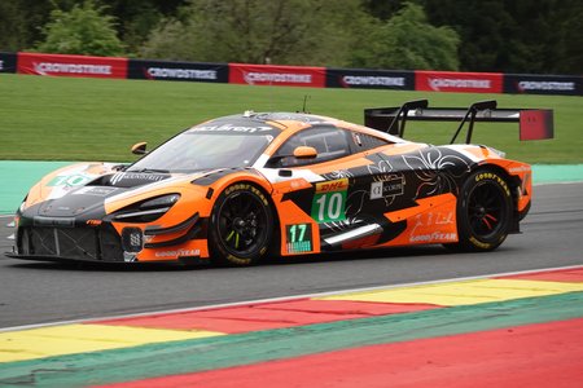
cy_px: 194
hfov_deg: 10.3
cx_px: 292
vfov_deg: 6.9
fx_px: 3239
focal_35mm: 200
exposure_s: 1/800
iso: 200
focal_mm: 73.24
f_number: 4
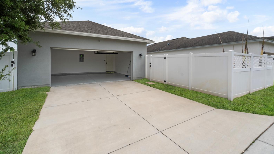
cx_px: 138
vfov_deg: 66.6
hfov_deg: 99.4
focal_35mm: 16
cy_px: 63
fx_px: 116
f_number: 20
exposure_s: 1/50
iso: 250
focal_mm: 10
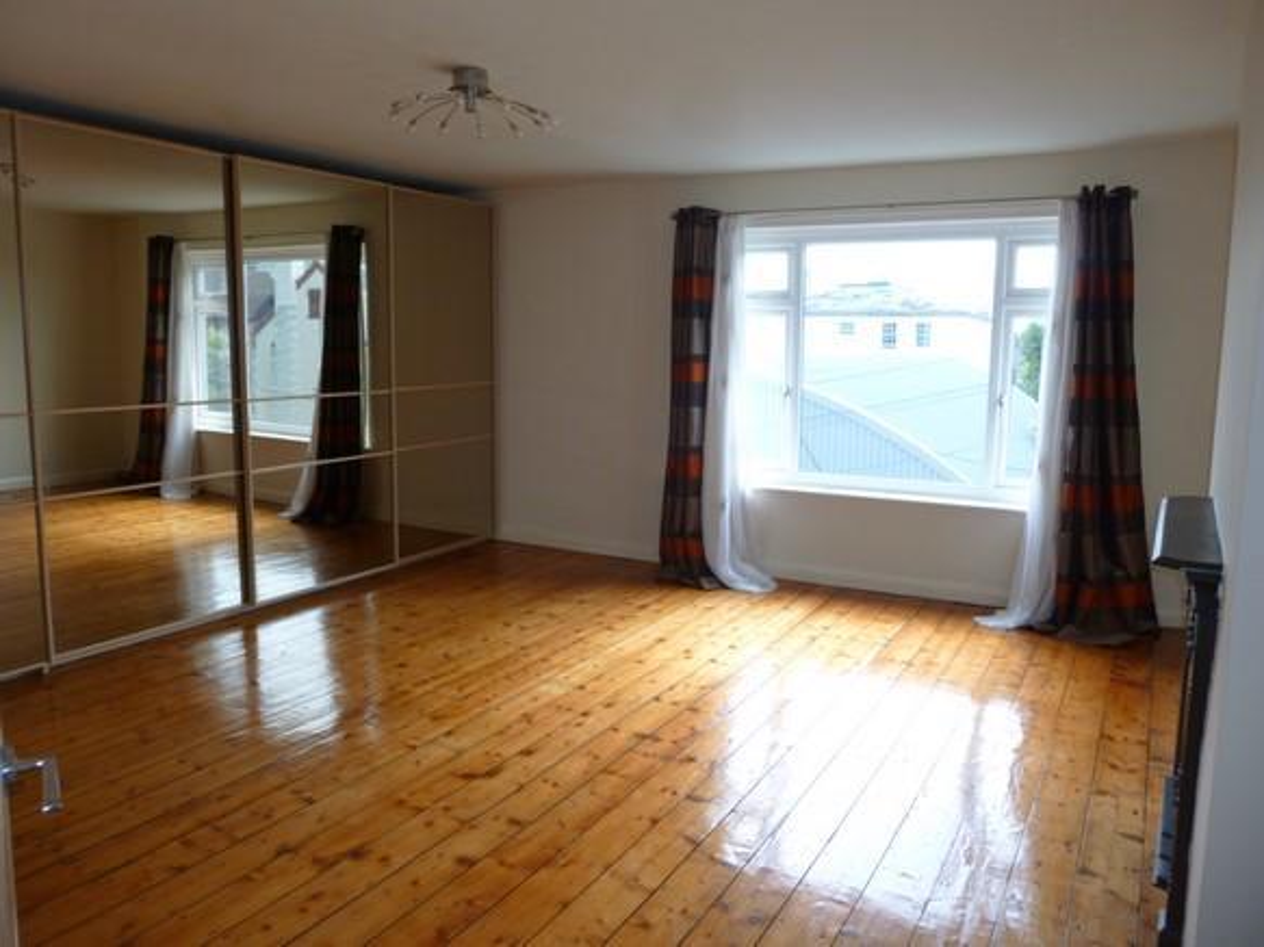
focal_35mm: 25
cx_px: 632
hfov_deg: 69.4
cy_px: 474
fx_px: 913
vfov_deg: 54.9
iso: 100
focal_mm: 4.5
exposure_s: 1/100
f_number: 3.1
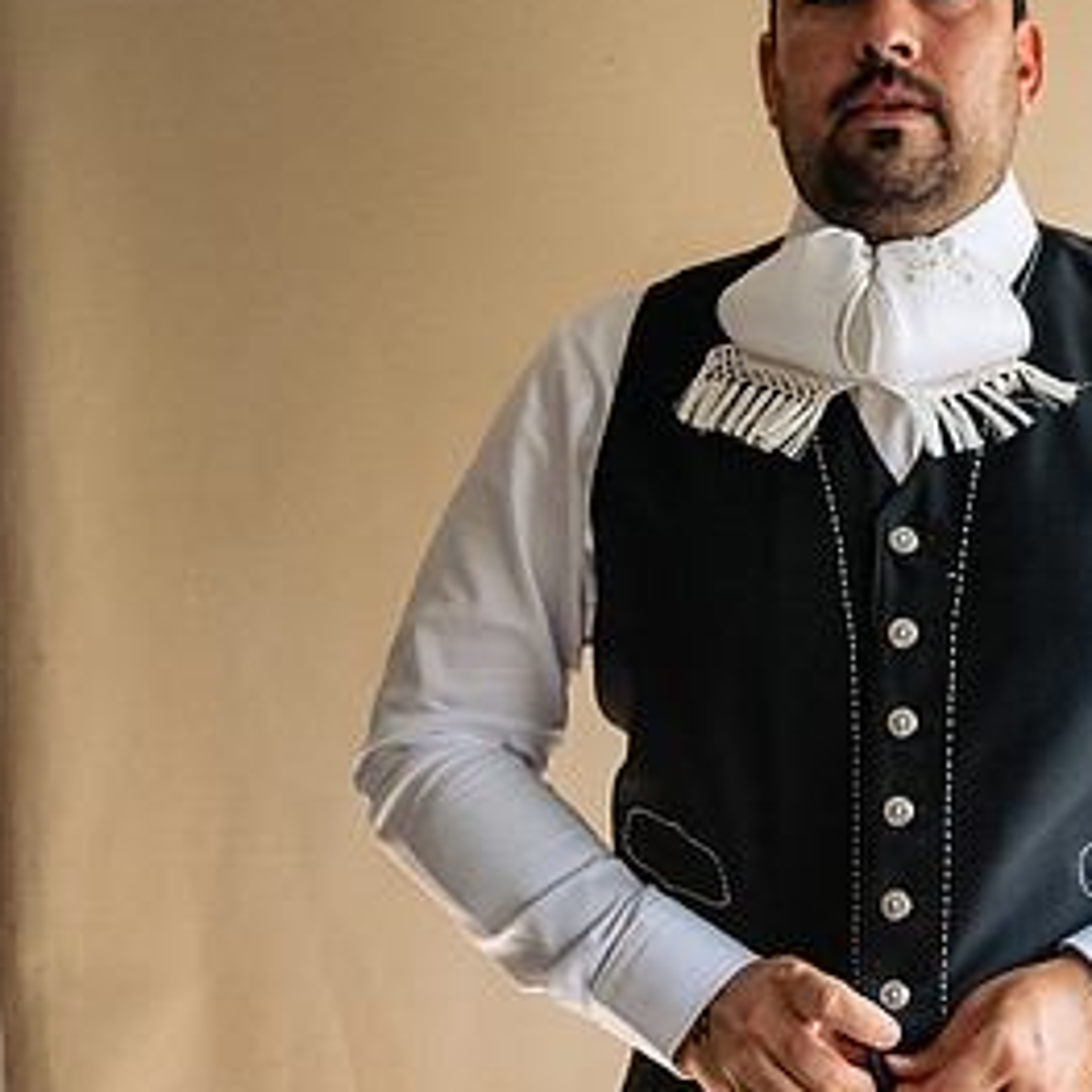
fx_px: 1606
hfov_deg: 36.2
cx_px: 889
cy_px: 475
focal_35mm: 45
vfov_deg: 37.5
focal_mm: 24
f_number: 4
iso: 1600
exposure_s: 1/500
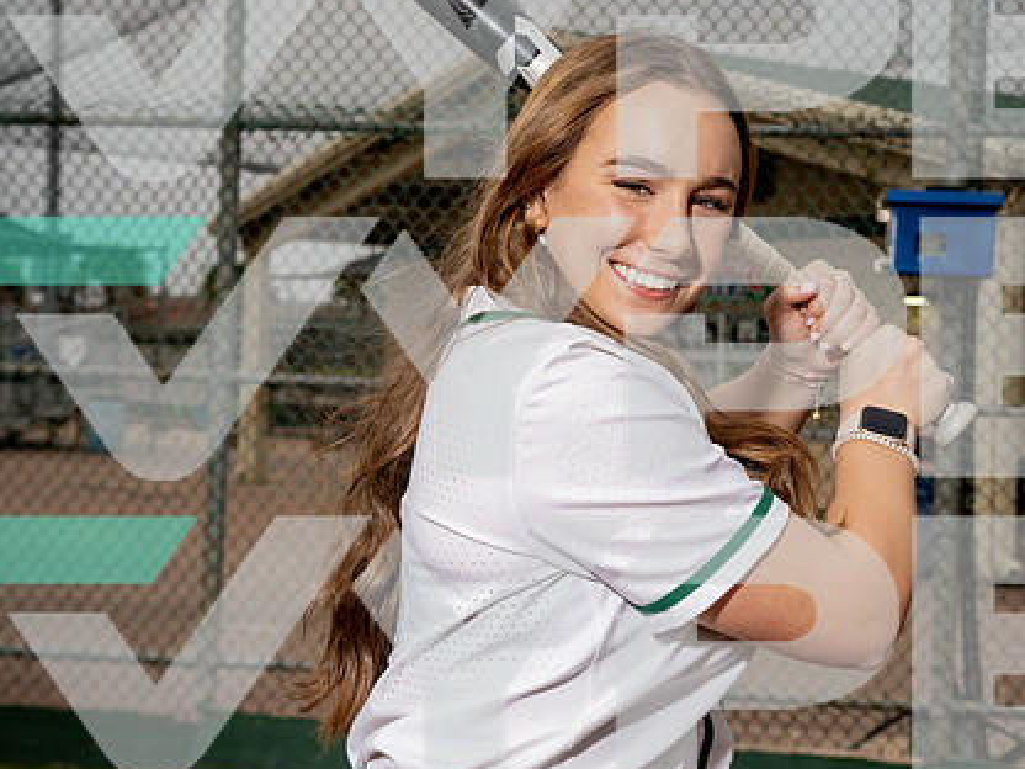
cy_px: 349
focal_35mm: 71
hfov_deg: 27.4
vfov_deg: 20.7
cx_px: 577
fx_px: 2102
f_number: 8
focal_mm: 53
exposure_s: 1/250
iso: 100
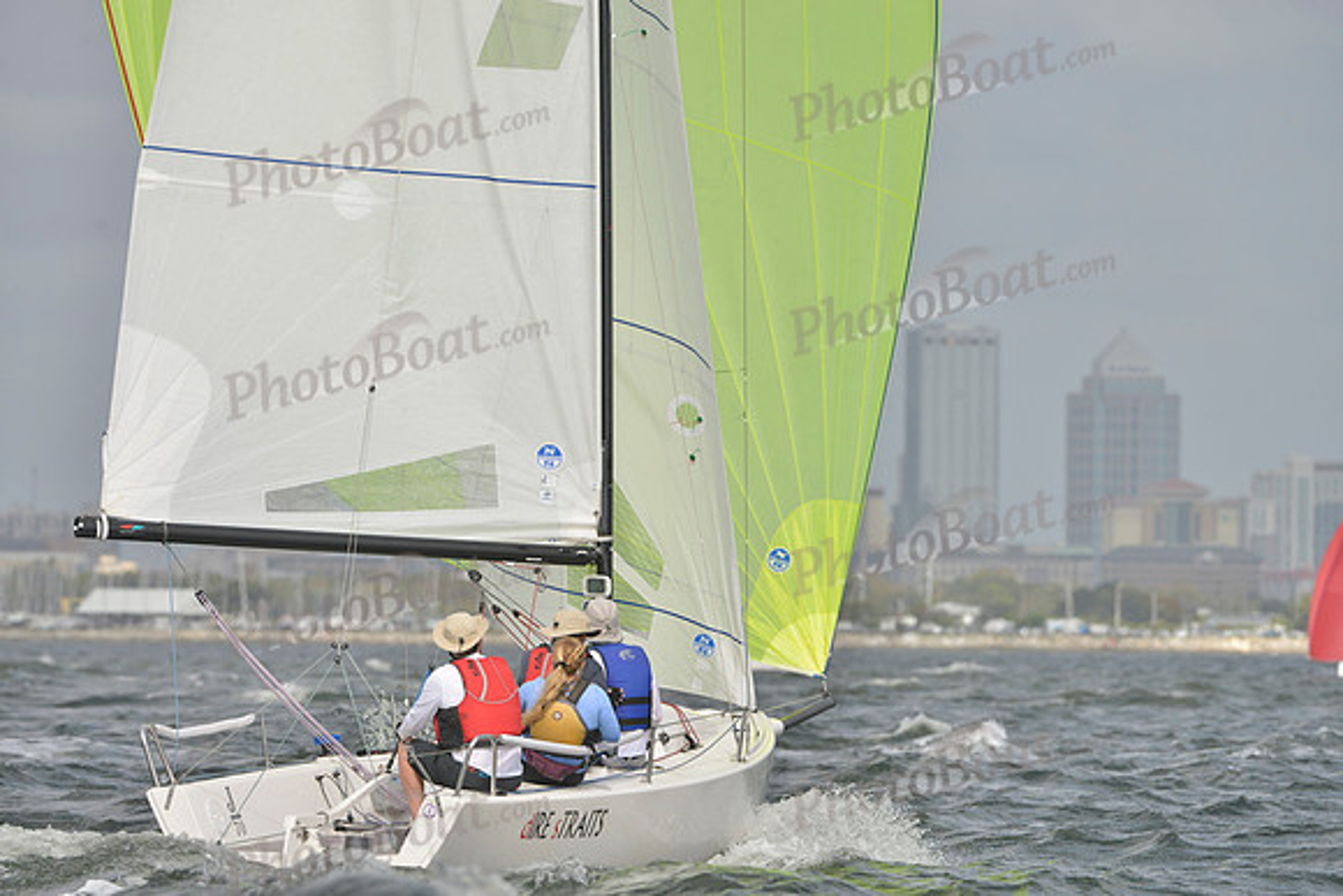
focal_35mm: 360
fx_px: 13433
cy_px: 448
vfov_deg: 3.8
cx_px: 672
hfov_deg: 5.7
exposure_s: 1/1250
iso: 400
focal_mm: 360
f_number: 9
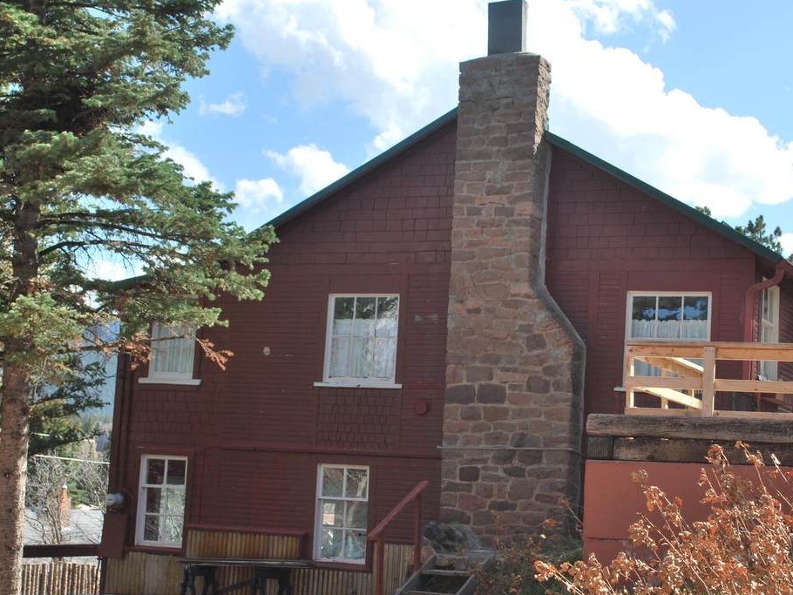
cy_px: 316
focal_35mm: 65
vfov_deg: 22.6
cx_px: 511
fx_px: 1489
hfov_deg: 29.7
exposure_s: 1/200
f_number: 7.1
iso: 100
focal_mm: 32
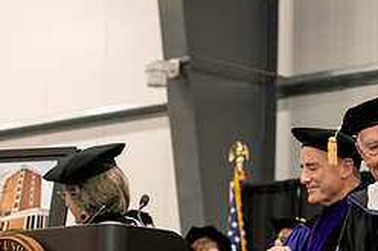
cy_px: 230
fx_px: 1721
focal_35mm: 164
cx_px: 392
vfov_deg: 8.3
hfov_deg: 12.4
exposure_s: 1/200
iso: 3200
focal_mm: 70
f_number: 4.5
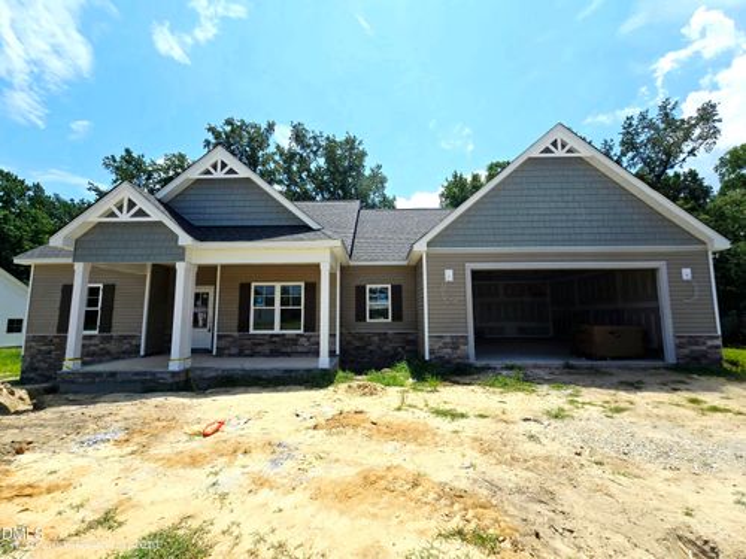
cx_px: 373
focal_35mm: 13
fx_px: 280
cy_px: 280
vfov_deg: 89.9
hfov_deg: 106.2
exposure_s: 1/5000
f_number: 2.2
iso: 50
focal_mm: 2.2
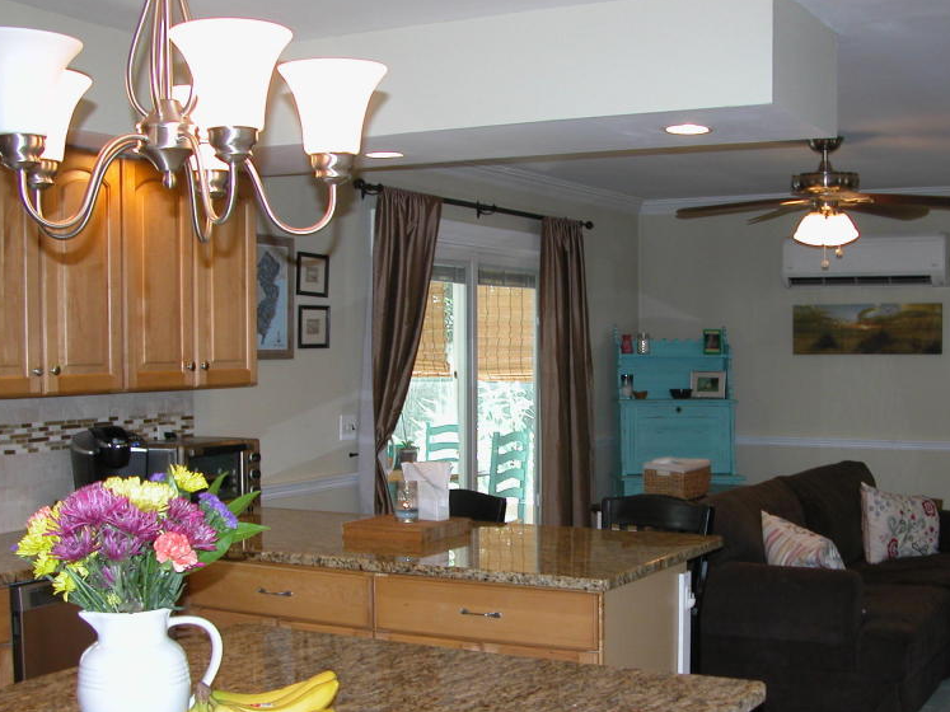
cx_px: 535
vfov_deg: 30.1
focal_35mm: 48
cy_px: 440
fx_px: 1317
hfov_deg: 39.6
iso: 100
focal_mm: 8.9
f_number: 2.8
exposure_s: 1/30
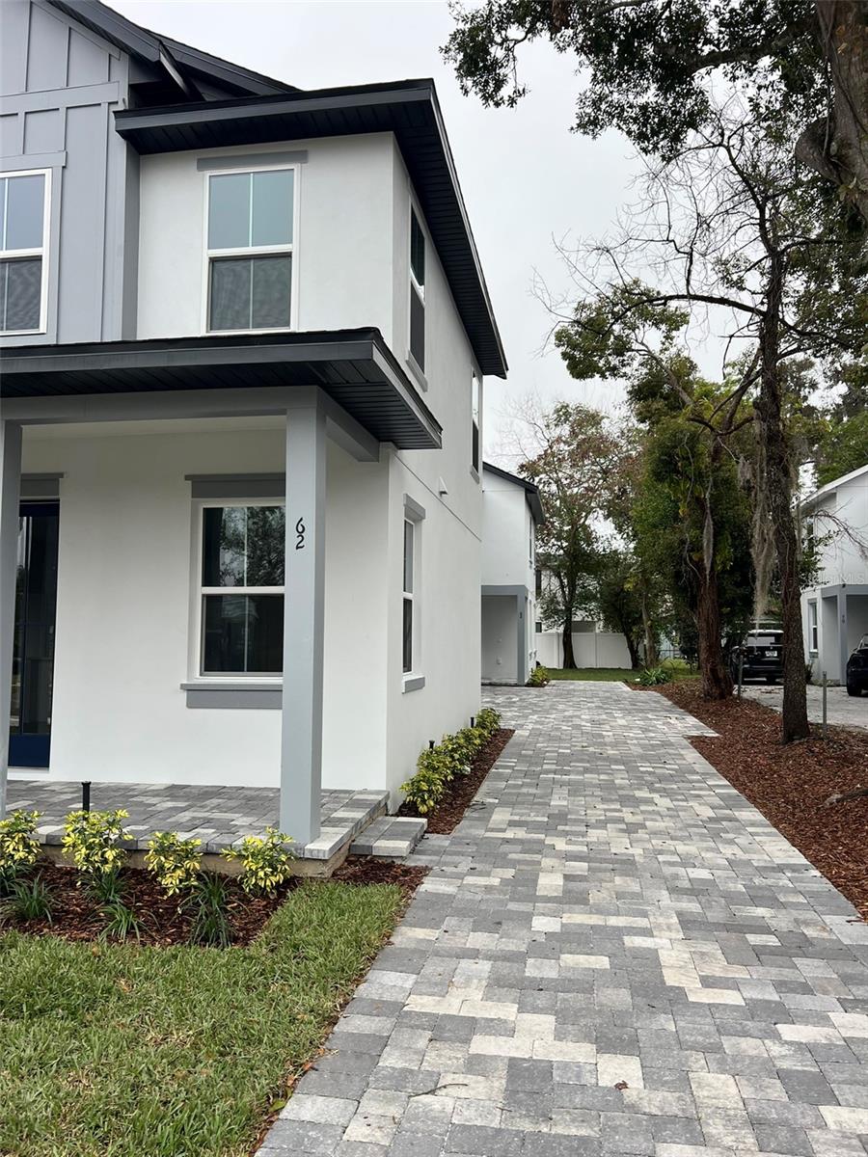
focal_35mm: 26
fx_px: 869
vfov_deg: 67.3
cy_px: 578
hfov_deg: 53.1
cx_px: 434
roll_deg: +0.1
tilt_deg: +5.1
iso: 50
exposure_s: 1/121
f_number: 1.5
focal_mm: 5.7
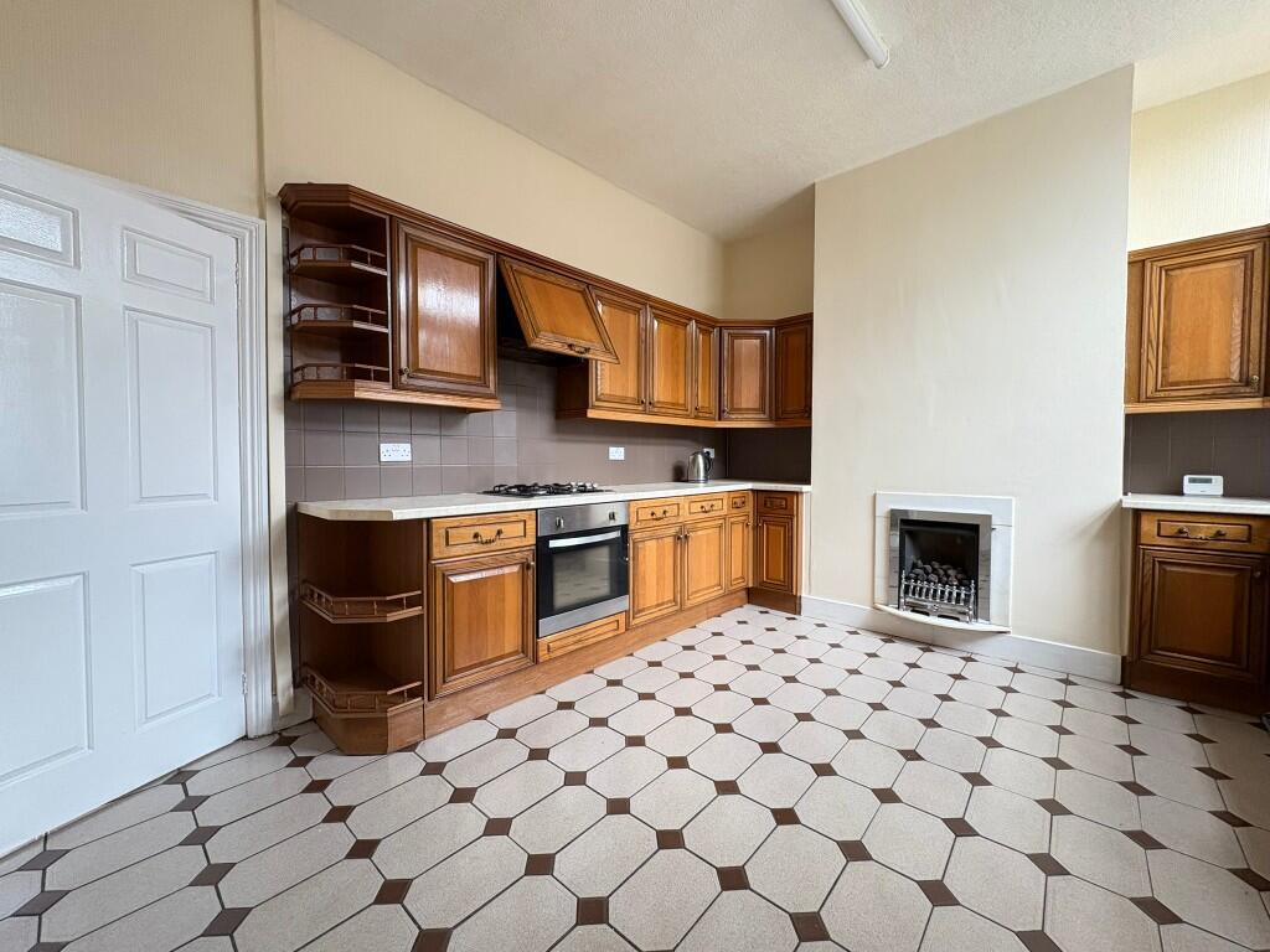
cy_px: 476
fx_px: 514
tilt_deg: -1.6
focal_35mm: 14
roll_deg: -0.4
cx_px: 635
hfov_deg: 102.1
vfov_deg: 85.7
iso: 250
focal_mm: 2.22
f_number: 2.2
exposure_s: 1/88
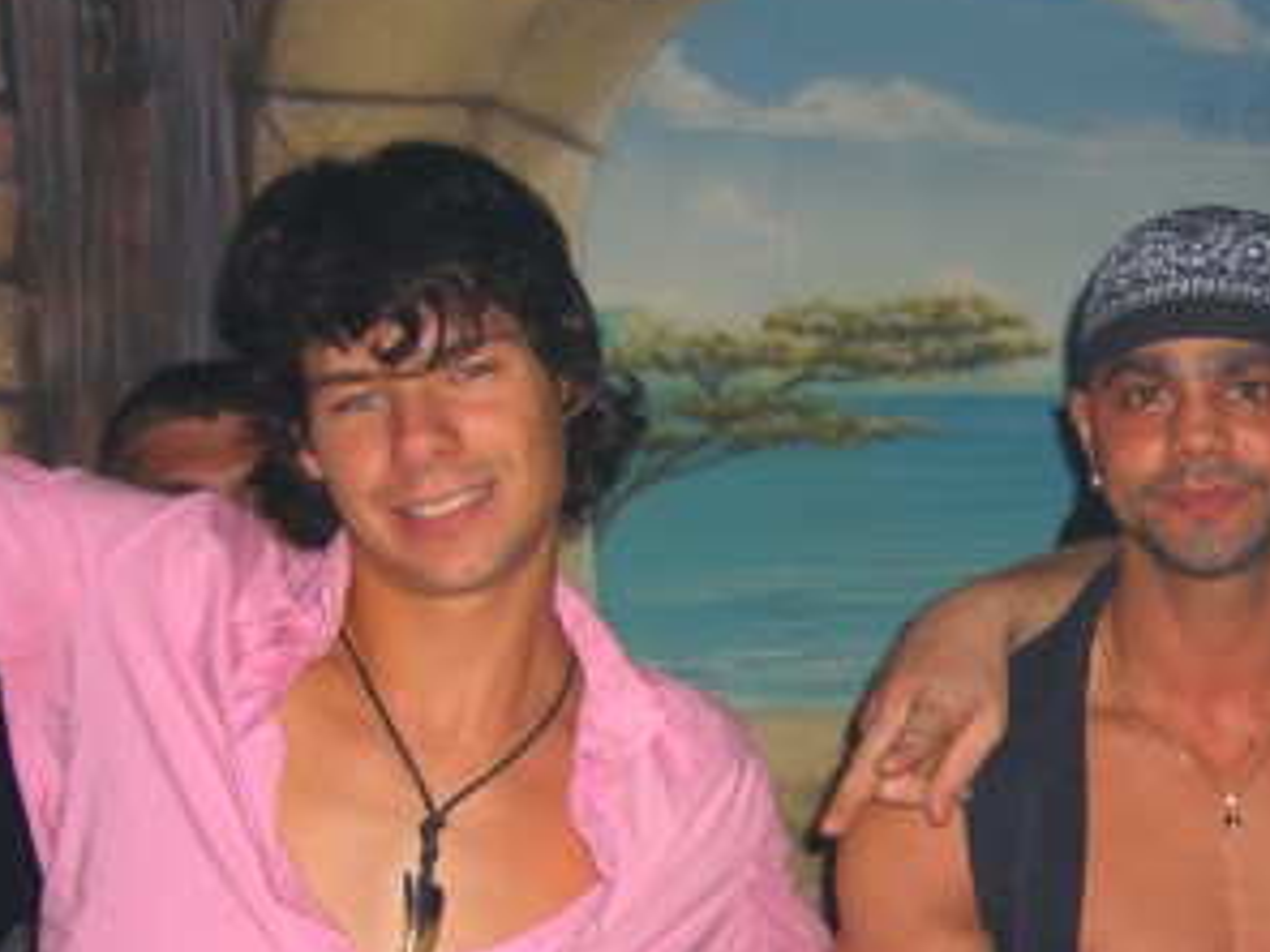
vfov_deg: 18.8
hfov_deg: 24.9
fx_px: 2825
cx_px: 1025
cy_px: 866
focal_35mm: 77
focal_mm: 7.9
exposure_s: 1/60
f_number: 2.8
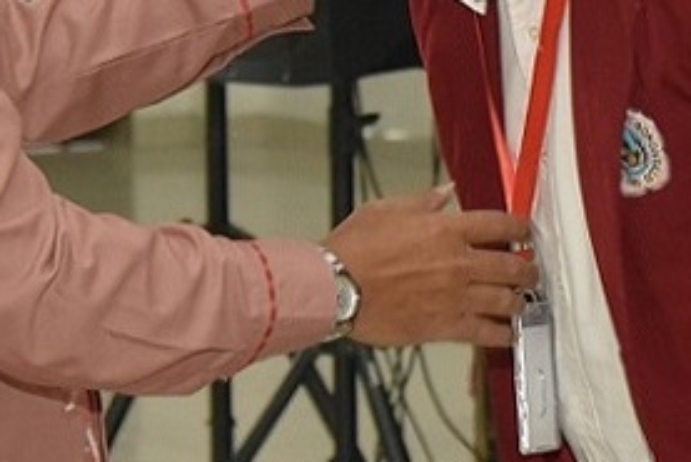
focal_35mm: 231
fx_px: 4436
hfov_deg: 8.9
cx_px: 380
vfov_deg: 6.0
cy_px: 115
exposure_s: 1/160
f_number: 4
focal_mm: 48
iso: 4000
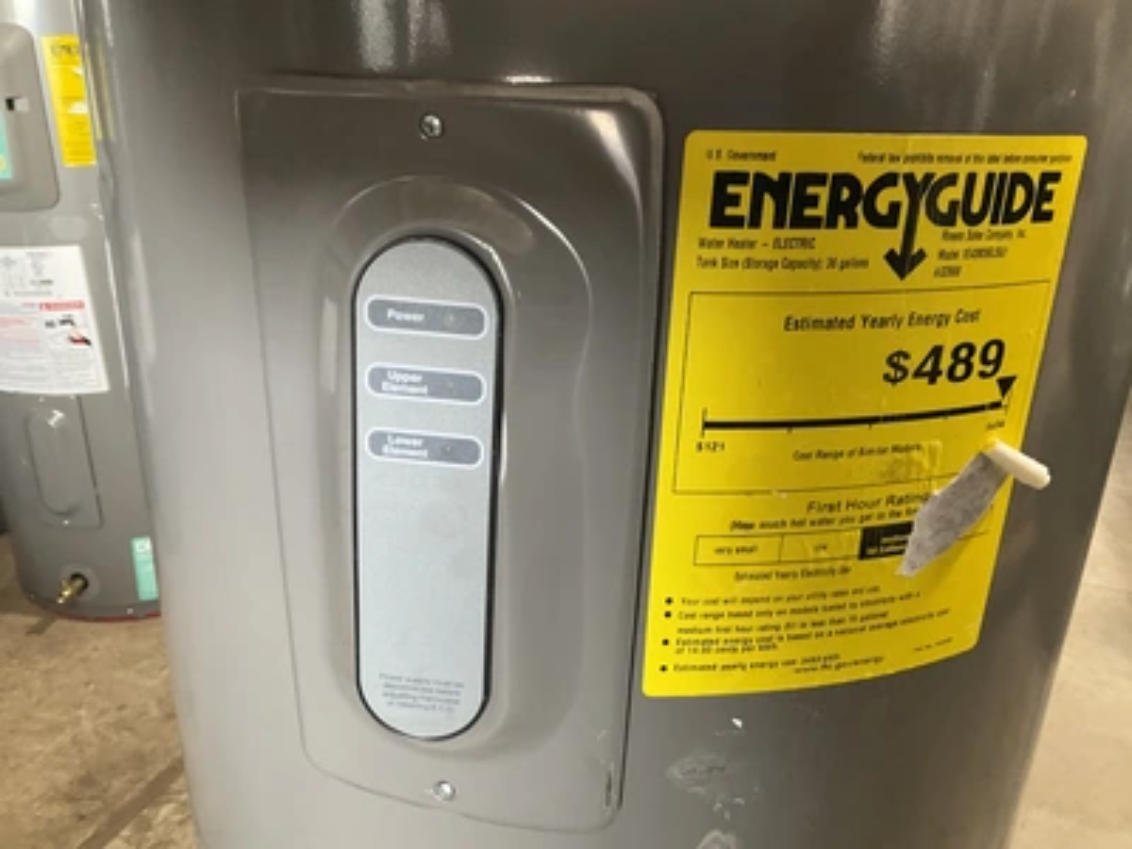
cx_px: 566
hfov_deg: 61.7
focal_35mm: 29
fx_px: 948
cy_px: 424
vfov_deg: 48.2
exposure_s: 1/60
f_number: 1.8
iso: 125
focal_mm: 3
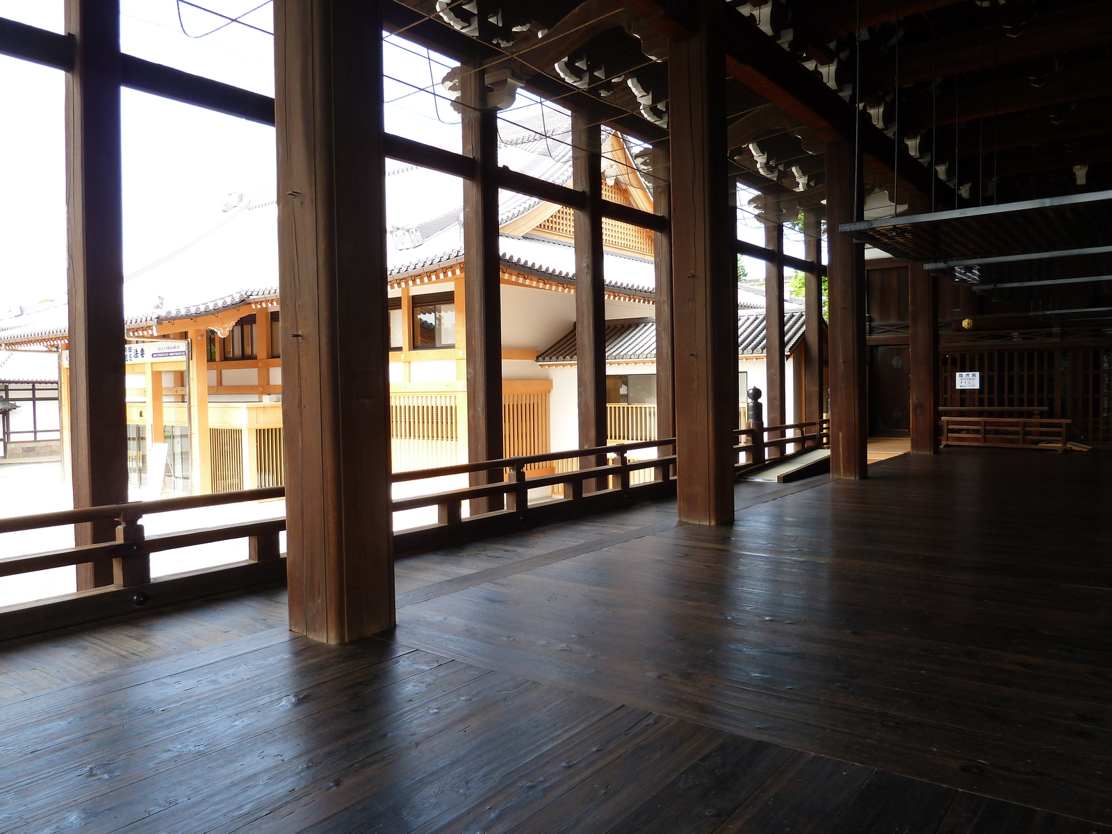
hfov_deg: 69.4
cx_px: 556
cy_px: 417
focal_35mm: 25
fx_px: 803
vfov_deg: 54.9
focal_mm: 4.1
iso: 80
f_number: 3.3
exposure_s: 1/100
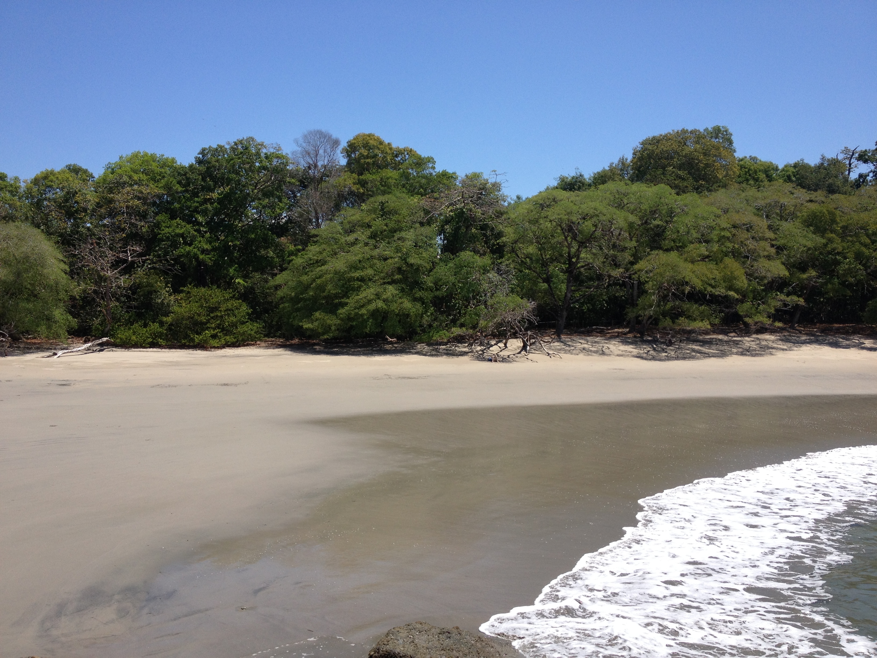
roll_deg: +0.6
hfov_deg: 52.6
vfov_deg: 40.7
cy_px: 329
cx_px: 438
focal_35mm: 35
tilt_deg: -2.8
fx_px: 887
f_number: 2.4
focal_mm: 4.28
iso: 50
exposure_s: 1/1783
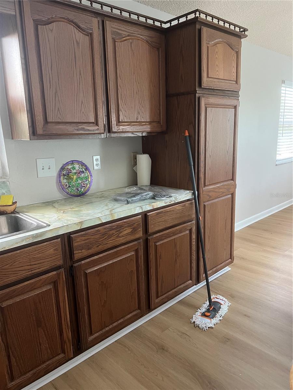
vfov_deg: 67.3
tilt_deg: -14.0
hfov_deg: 53.1
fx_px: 293
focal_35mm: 26
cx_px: 146
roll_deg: +2.2
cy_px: 195
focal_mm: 5.7
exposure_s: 1/60
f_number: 1.5
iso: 320
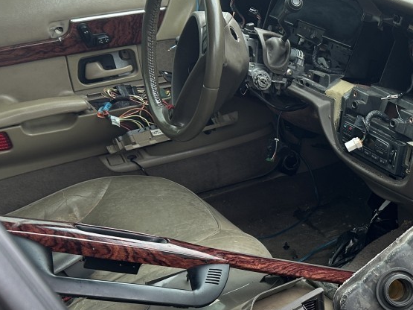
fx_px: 716
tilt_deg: -31.7
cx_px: 473
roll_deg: +0.8
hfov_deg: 28.7
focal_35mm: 60
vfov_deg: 23.6
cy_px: 289
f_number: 1.5
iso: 64
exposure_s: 1/143
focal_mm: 5.7
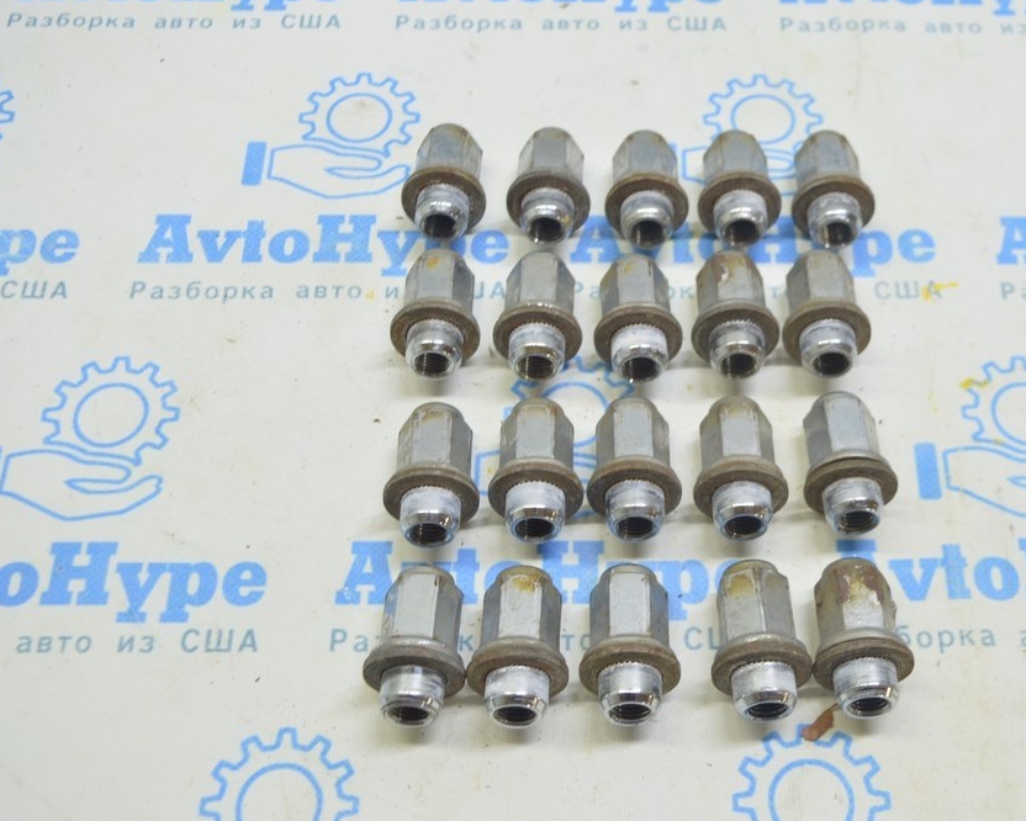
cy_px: 410
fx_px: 1367
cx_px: 625
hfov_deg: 40.9
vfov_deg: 33.4
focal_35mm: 45
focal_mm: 26
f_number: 5.6
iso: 400
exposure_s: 1/20
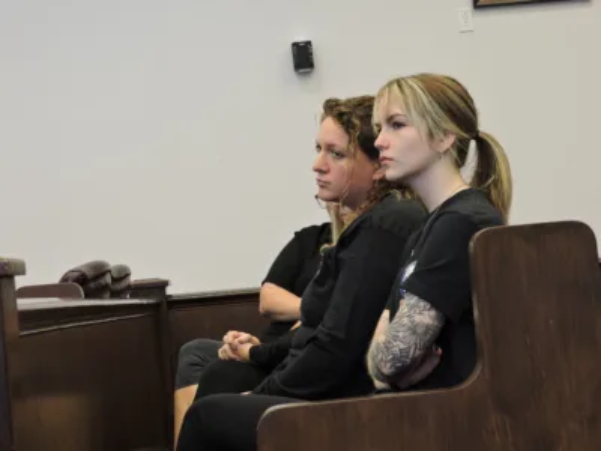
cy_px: 226
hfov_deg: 21.8
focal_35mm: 90
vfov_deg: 16.4
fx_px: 1563
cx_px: 300
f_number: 4.1
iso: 400
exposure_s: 1/40
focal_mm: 16.1
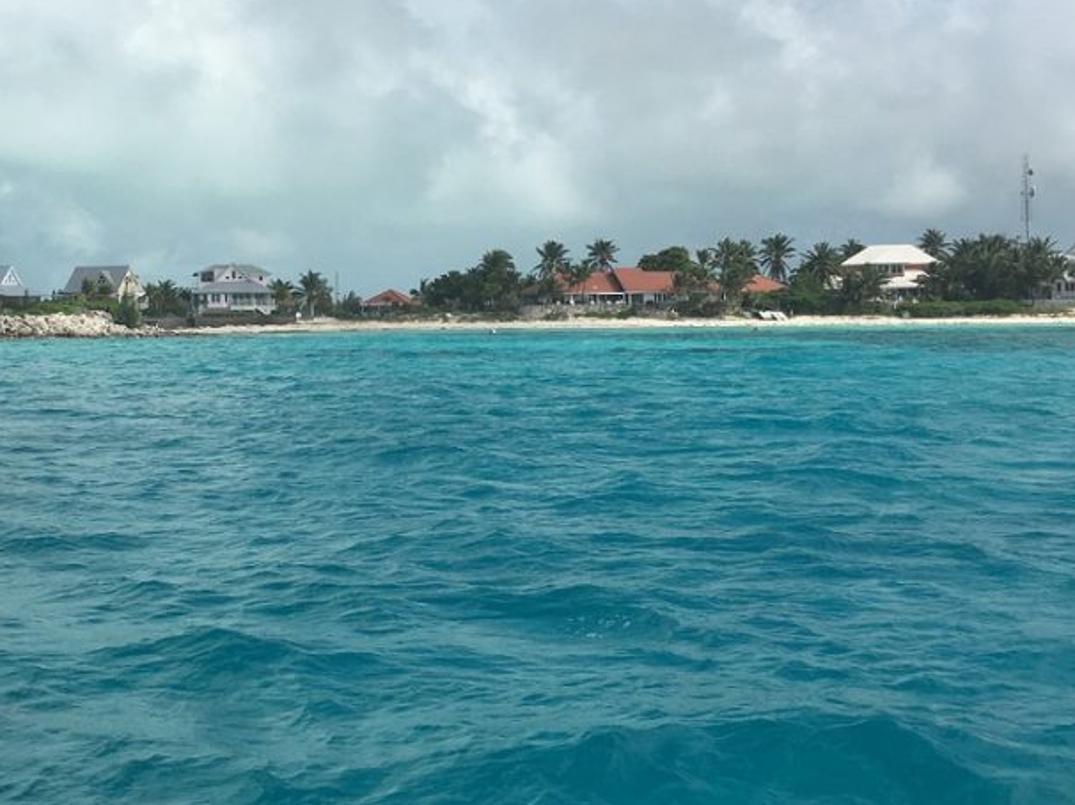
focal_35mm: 56
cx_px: 339
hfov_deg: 34.0
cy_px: 269
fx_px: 1738
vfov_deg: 25.9
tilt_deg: +1.8
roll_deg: +1.3
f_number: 2.2
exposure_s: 1/3663
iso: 25
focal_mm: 4.15
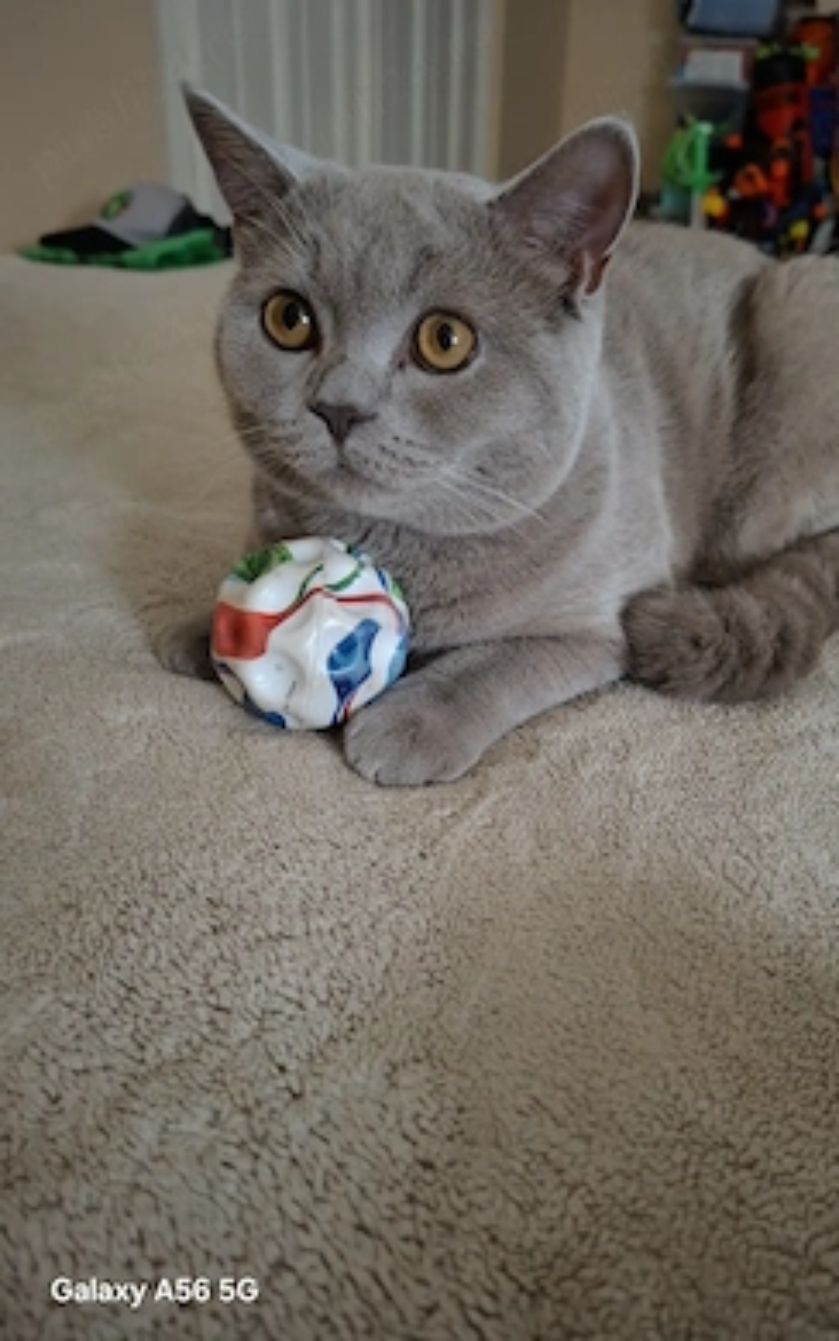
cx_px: 502
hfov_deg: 49.0
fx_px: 914
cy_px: 681
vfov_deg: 72.5
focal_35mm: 25
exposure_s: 1/17
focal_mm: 5.54
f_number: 1.8
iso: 1250
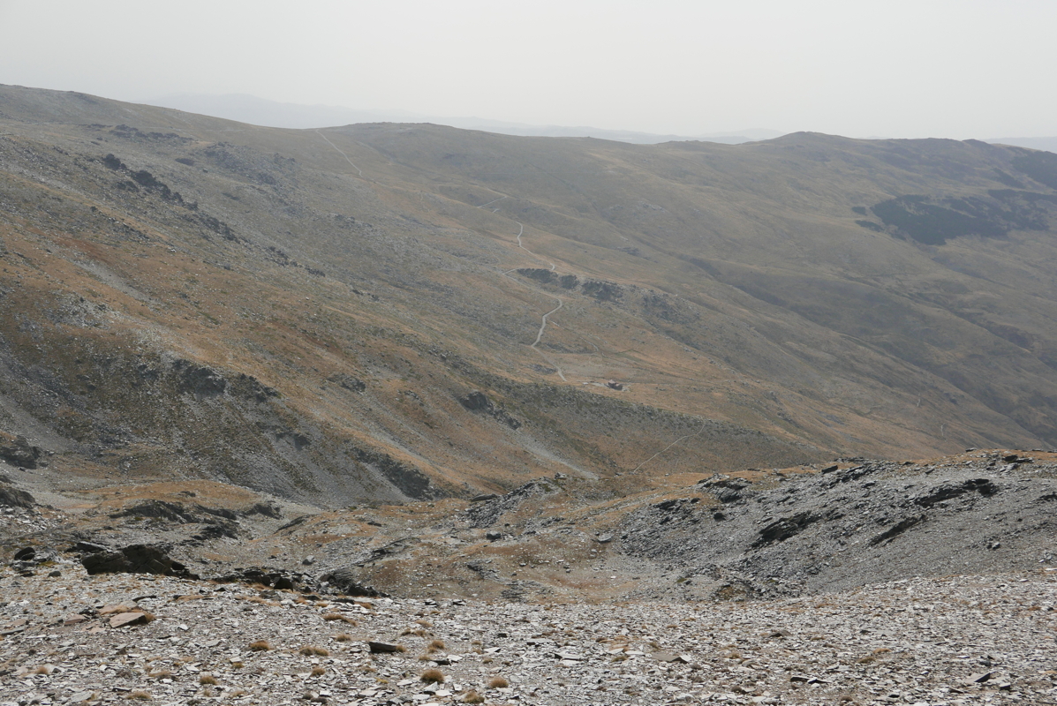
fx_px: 1440
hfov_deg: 40.3
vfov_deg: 27.6
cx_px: 528
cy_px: 353
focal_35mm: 49
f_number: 5.6
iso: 200
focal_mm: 22
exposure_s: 1/1300
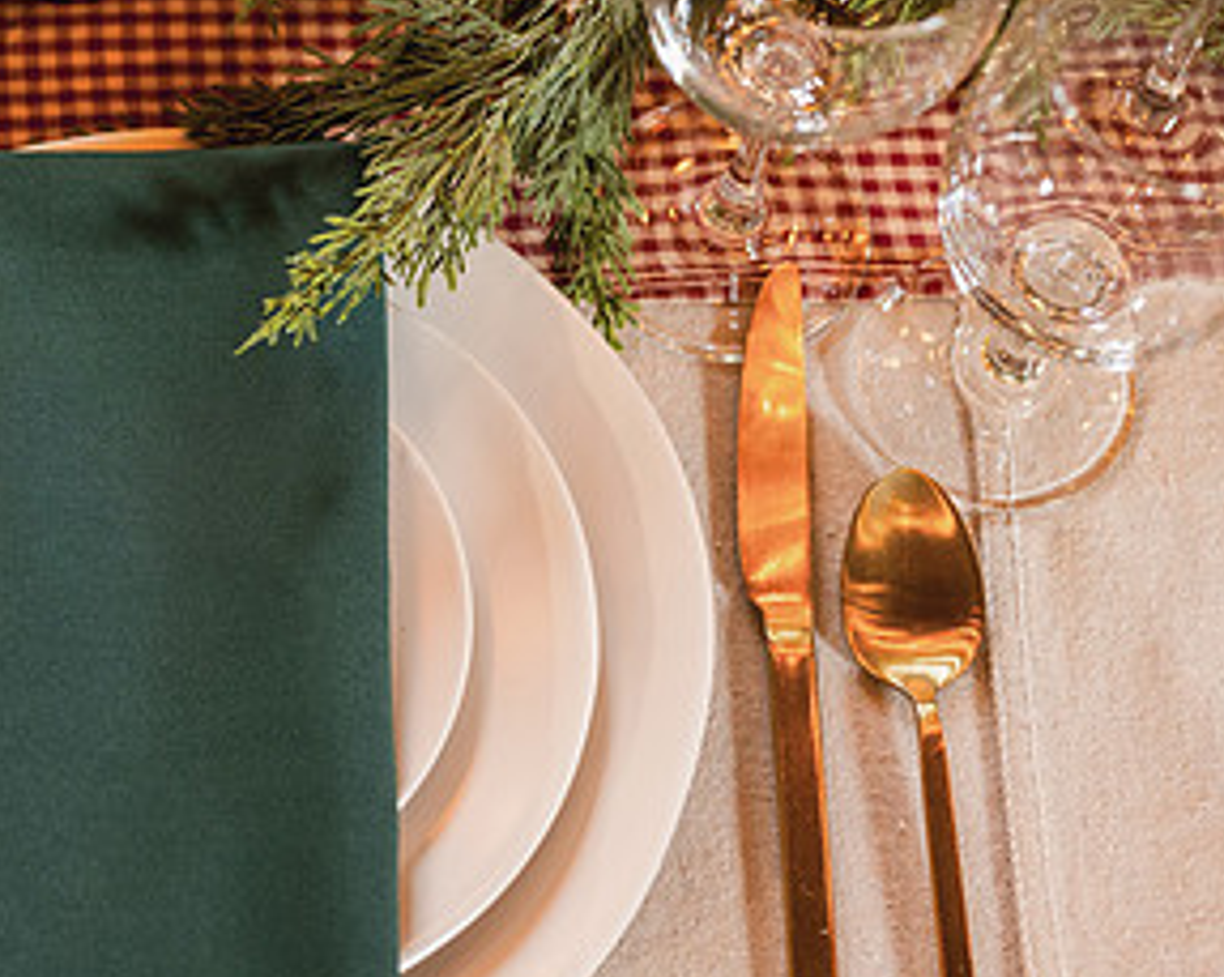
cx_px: 141
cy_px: 361
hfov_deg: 19.8
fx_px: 3438
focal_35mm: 95
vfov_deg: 16.1
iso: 400
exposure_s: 1/80
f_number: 2.8
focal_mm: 50
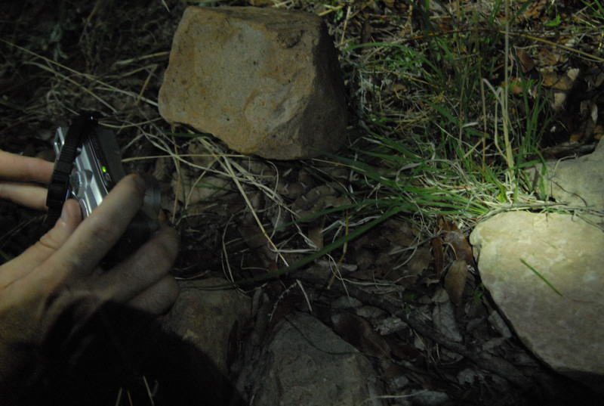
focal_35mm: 42
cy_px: 203
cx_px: 302
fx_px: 706
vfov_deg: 32.0
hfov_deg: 46.3
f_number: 4.5
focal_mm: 28
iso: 1600
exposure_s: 1/80
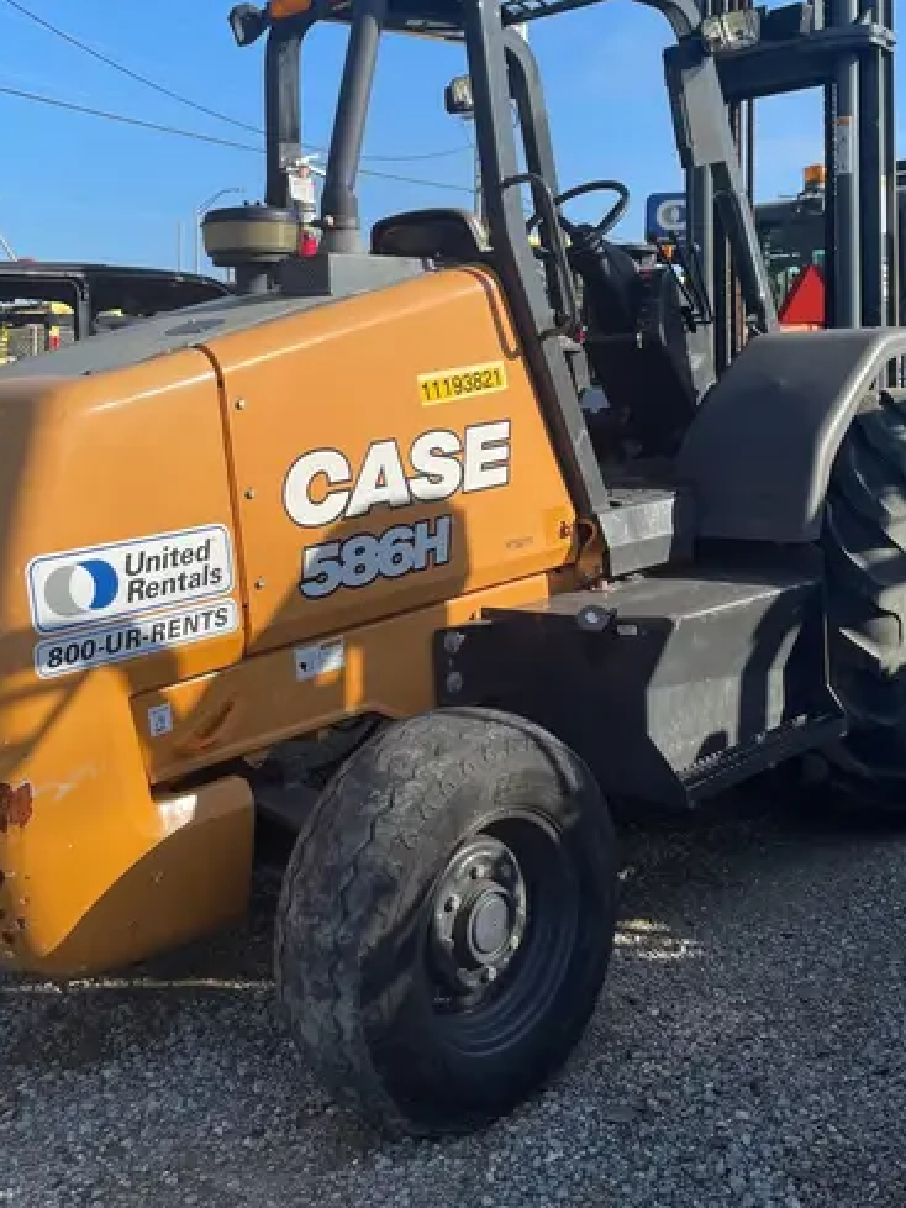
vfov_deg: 47.1
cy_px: 401
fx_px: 1360
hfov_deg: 36.8
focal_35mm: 39
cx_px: 442
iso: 32
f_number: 1.6
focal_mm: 4.2
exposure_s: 1/2618
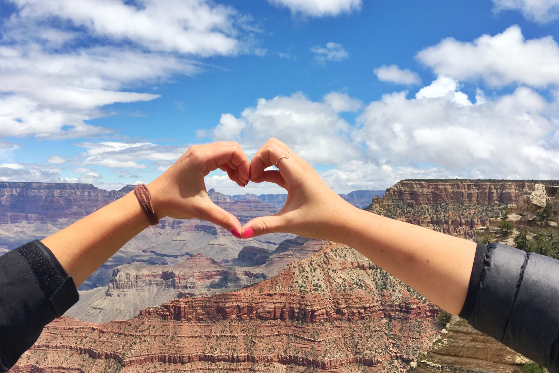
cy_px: 217
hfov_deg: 55.8
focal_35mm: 34
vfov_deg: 38.8
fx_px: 528
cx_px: 261
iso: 25
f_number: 2.2
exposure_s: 1/2198
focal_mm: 4.15
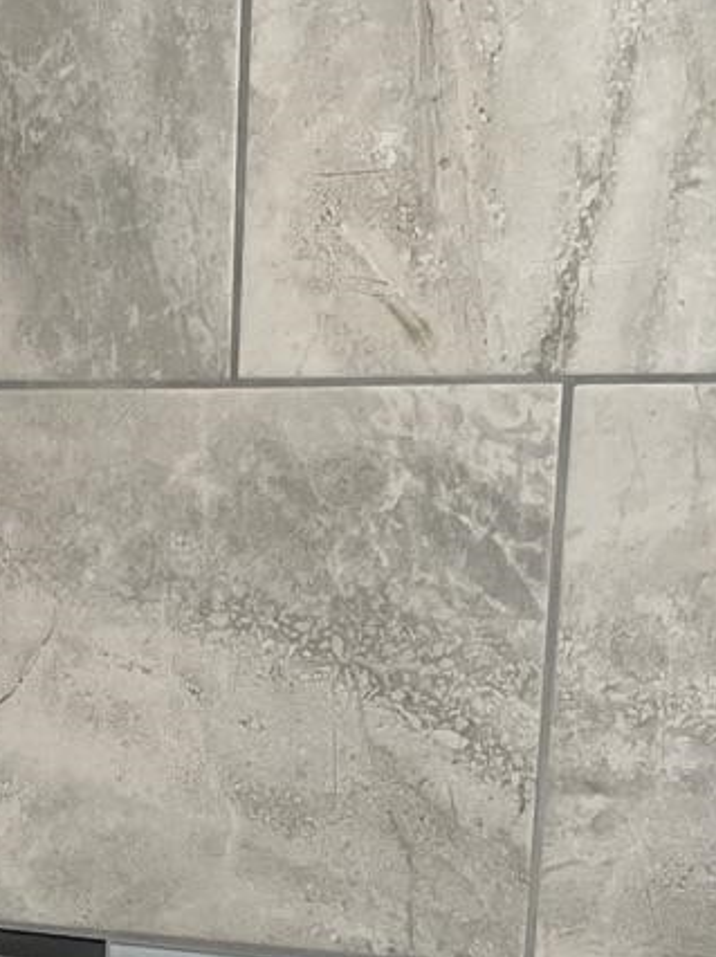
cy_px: 1644
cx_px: 92
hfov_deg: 11.8
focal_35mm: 125
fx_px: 3451
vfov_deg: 14.2
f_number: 1.5
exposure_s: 1/120
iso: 100
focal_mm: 5.7
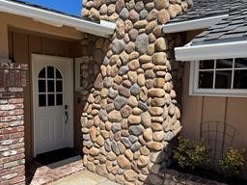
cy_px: 110
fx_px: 228
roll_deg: -0.8
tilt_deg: -7.0
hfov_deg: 56.3
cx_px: 96
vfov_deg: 44.0
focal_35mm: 32
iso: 80
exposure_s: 1/5814
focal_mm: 6.76
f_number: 1.78
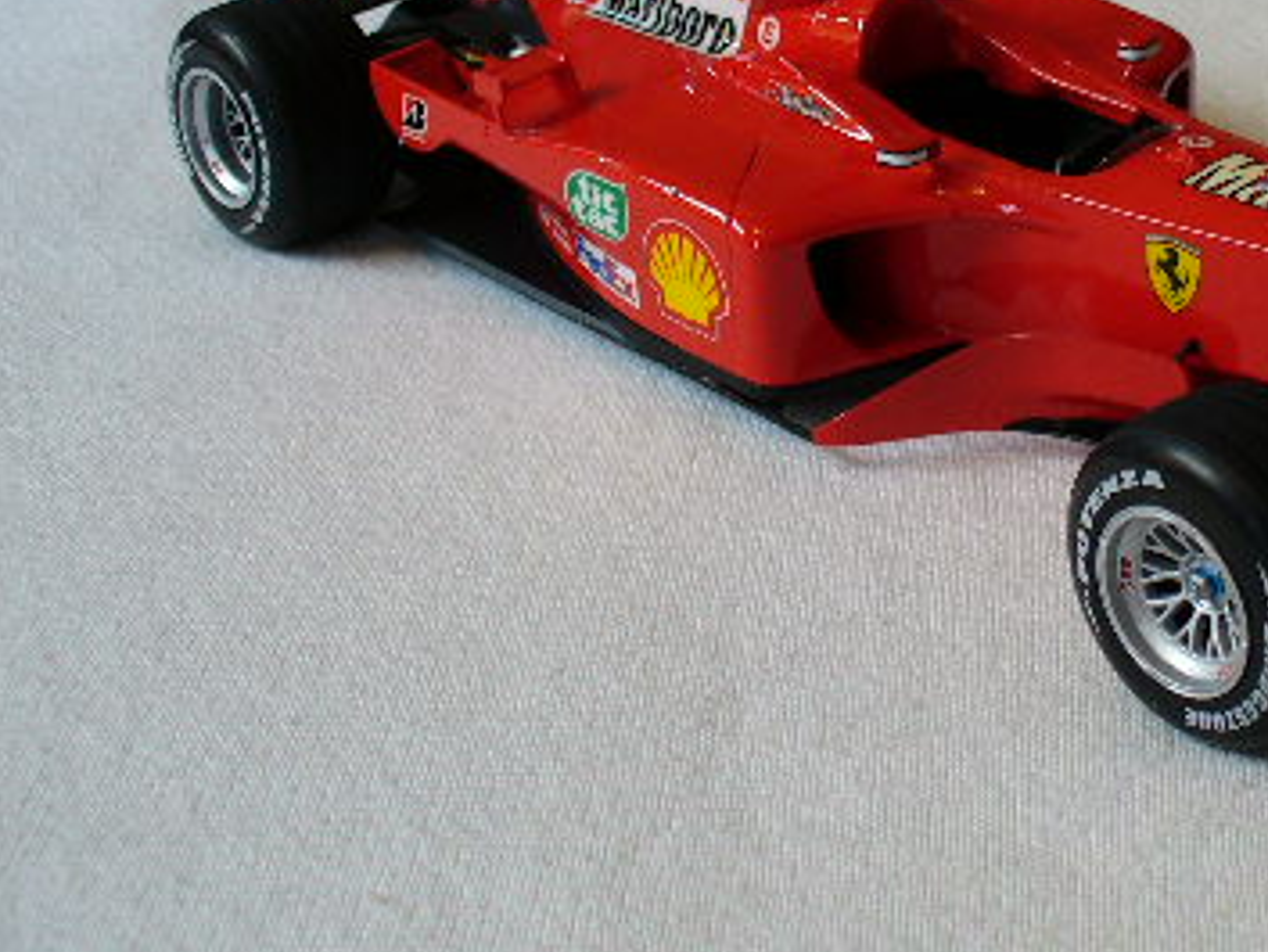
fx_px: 2455
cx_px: 1117
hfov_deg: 28.0
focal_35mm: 67
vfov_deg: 21.8
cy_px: 291
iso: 80
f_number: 2.8
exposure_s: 1/60
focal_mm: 6.1
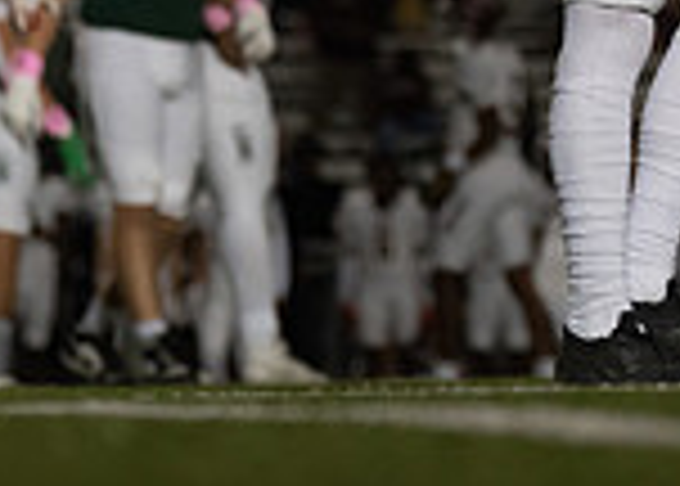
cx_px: 708
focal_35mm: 449
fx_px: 8675
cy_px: -315
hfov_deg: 4.5
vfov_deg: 3.2
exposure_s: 1/1000
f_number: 2.8
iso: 1000
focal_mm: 99
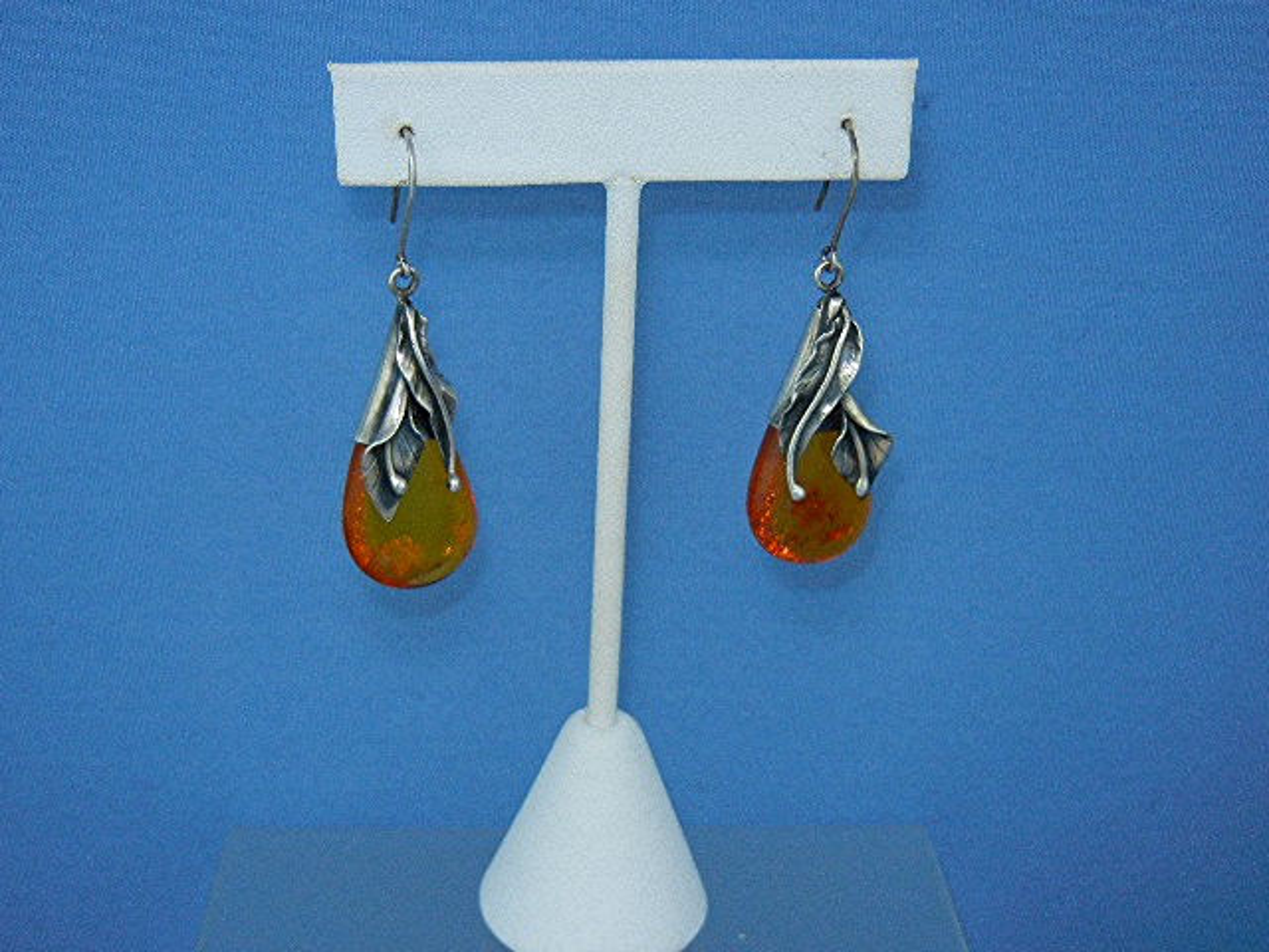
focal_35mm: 59
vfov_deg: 24.8
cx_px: 634
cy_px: 476
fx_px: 2163
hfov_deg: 32.7
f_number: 4
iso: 229
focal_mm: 10.6
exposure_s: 1/30
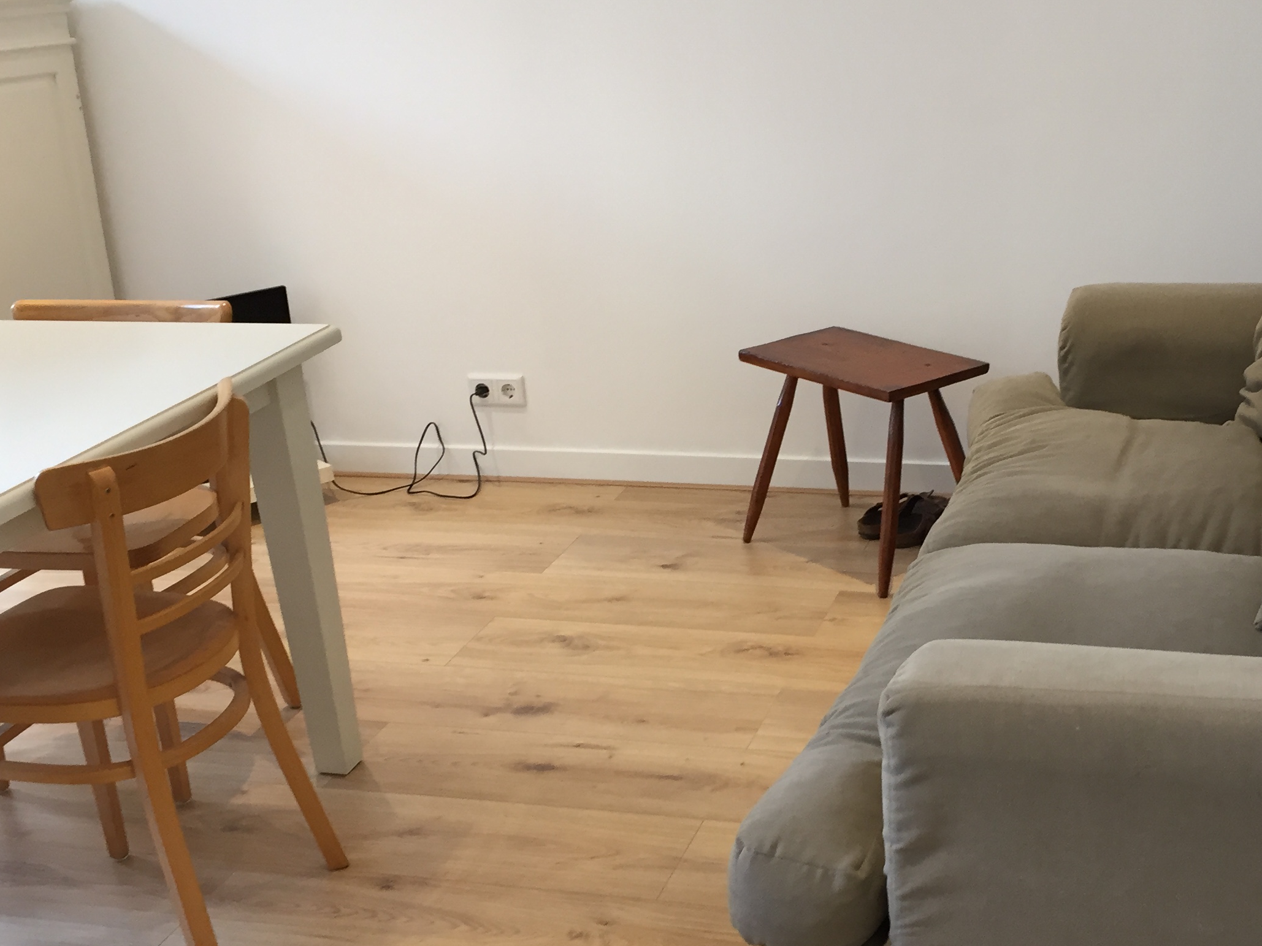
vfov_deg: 31.5
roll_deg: +2.8
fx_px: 1677
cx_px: 813
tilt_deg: -21.6
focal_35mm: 46
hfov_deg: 40.9
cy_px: 541
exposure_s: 1/33
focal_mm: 4.15
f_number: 2.2
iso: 80
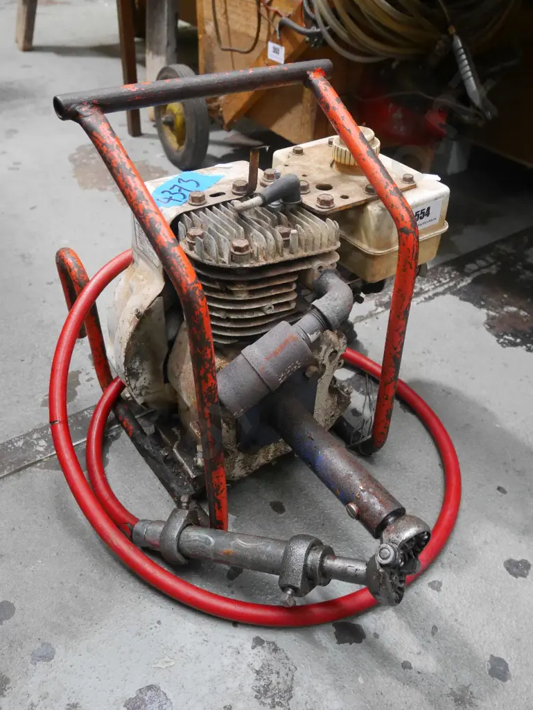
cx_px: 266
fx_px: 615
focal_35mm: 30
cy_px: 355
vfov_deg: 59.9
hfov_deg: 46.8
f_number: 4
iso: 3200
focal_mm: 15
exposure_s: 1/40
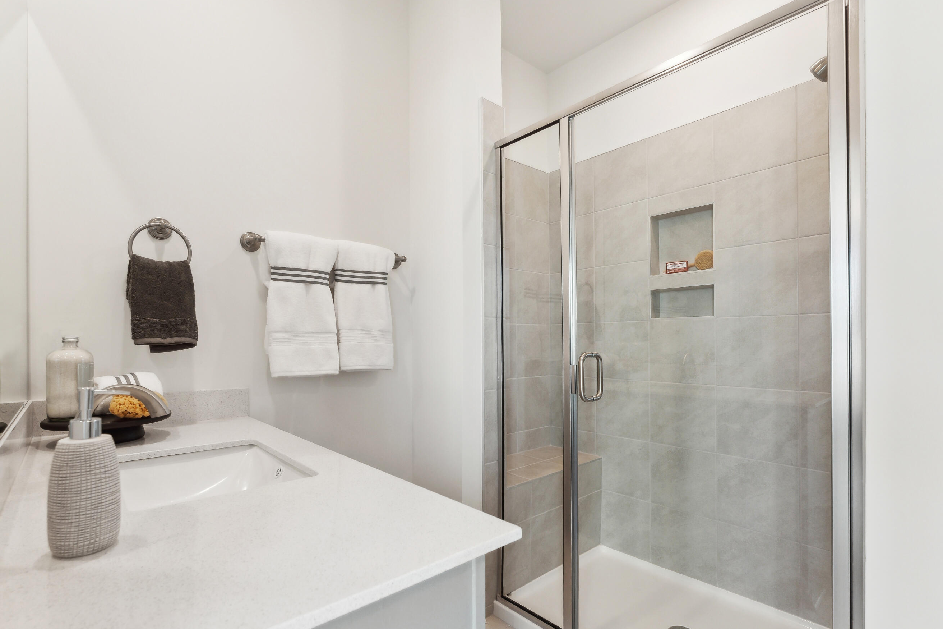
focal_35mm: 17
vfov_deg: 71.2
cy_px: 349
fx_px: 437
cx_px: 456
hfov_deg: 94.3
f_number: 7.1
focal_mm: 14.6
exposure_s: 1/60
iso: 800
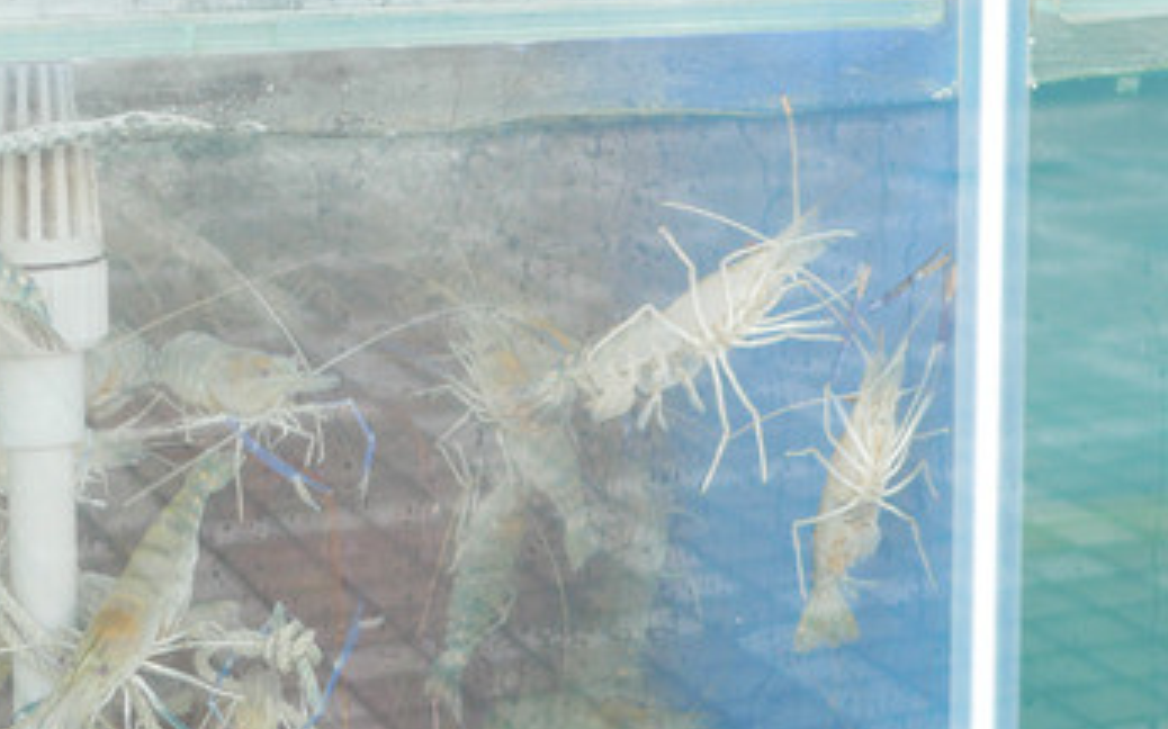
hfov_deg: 22.6
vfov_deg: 14.0
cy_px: 51
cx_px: 641
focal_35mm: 92
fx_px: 2928
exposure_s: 1/160
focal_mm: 15
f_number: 2
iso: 200
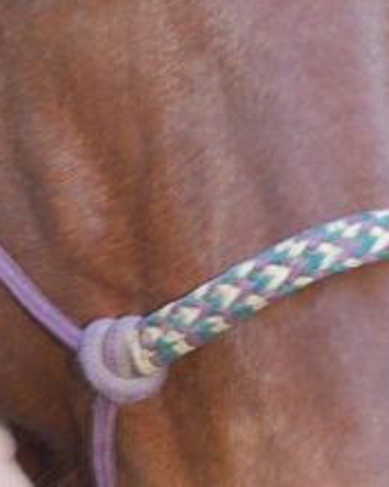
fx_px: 7474
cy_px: 28
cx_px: 291
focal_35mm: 519
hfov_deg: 3.0
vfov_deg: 3.7
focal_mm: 70
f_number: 4.5
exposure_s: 1/80
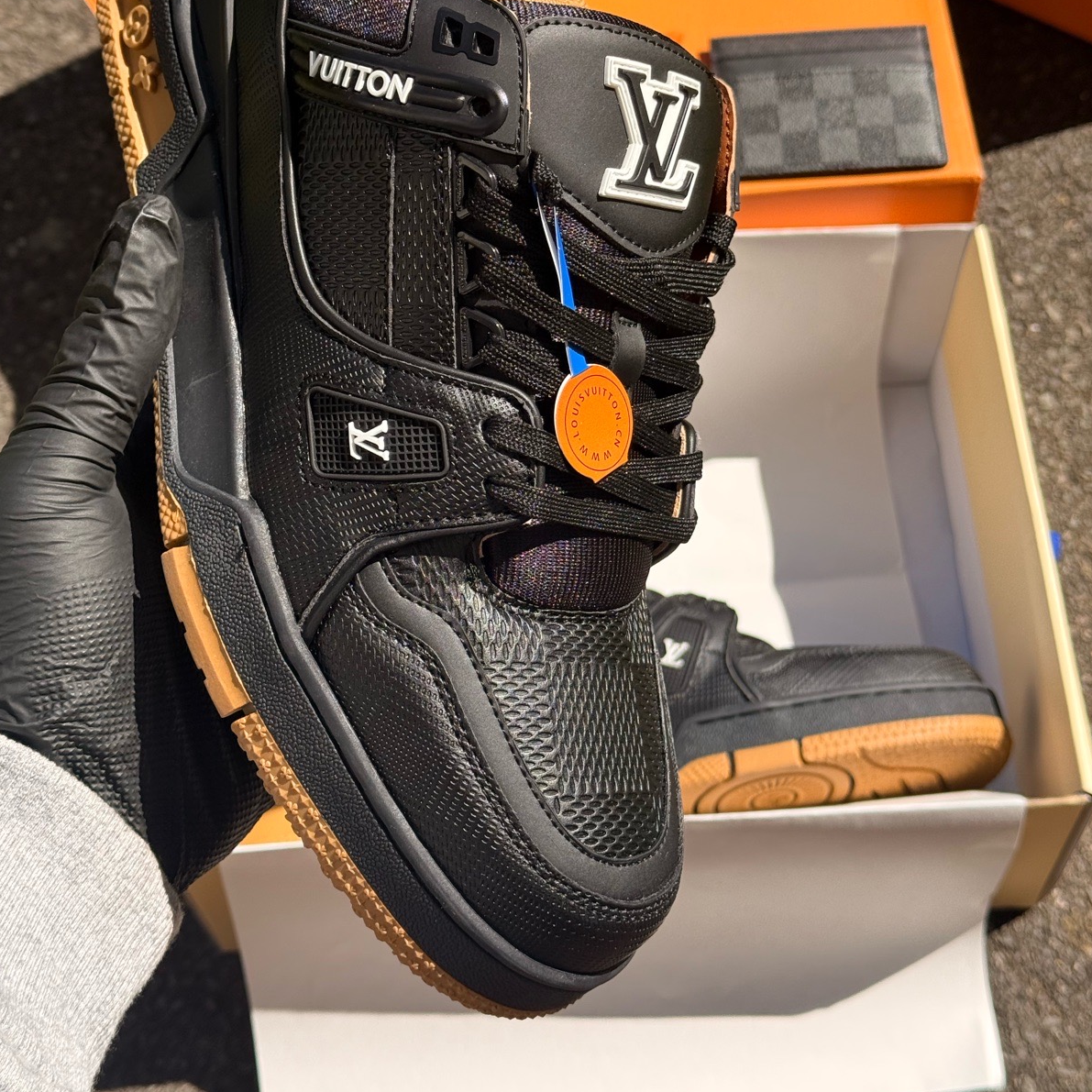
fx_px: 2034
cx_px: 547
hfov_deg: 30.0
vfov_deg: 29.8
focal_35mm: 57
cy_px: 369
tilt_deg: -58.8
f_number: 1.78
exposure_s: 1/4878
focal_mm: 6.76
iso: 80
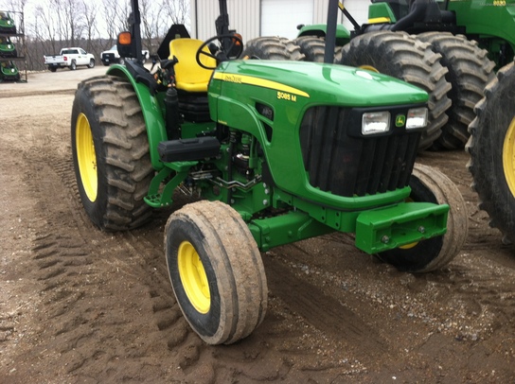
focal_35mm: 35
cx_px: 258
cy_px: 192
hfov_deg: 52.7
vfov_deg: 40.6
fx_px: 520
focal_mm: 3.85
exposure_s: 1/165
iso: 80
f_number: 2.8
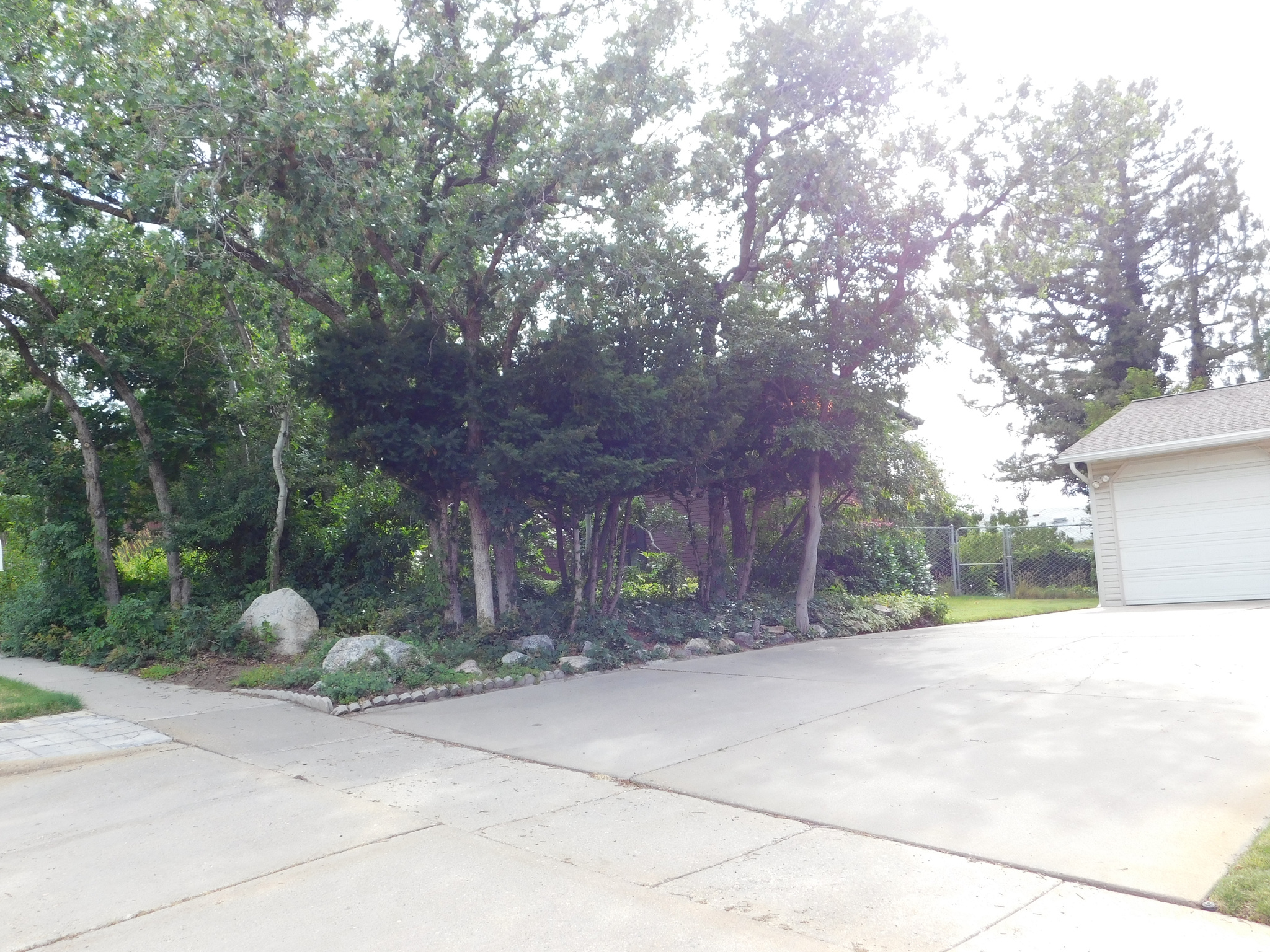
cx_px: 635
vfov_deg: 46.8
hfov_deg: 60.0
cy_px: 476
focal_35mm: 30
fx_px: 1101
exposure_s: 1/250
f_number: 3.2
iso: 125
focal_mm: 5.3
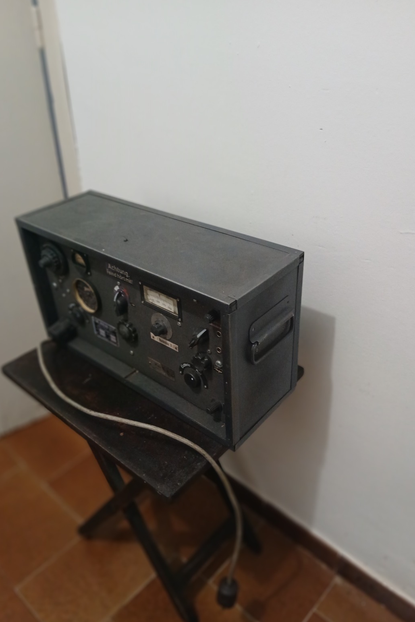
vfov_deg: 65.5
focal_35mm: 28
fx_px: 484
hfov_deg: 46.3
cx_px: 187
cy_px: 312
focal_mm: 3.98
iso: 400
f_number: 1.8
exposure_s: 1/20
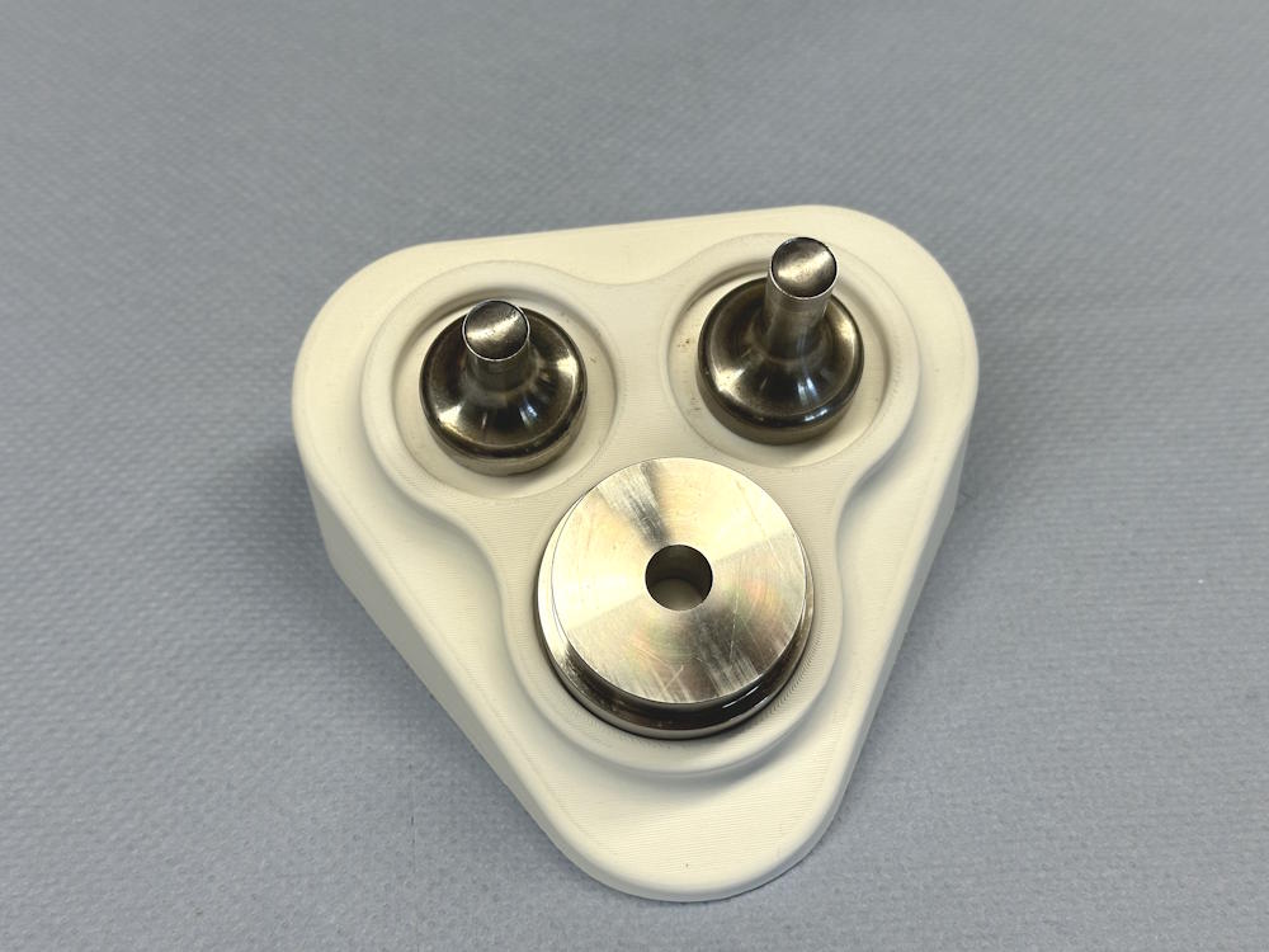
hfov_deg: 39.7
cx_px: 634
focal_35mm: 48
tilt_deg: -52.3
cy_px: 476
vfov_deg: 30.3
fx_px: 1760
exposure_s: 1/179
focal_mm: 6.86
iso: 50
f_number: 1.78
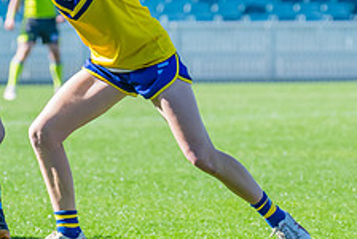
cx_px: -125
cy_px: 45
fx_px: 7924
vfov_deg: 1.7
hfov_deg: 2.6
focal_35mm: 798
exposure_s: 1/1250
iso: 800
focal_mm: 220
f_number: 6.3
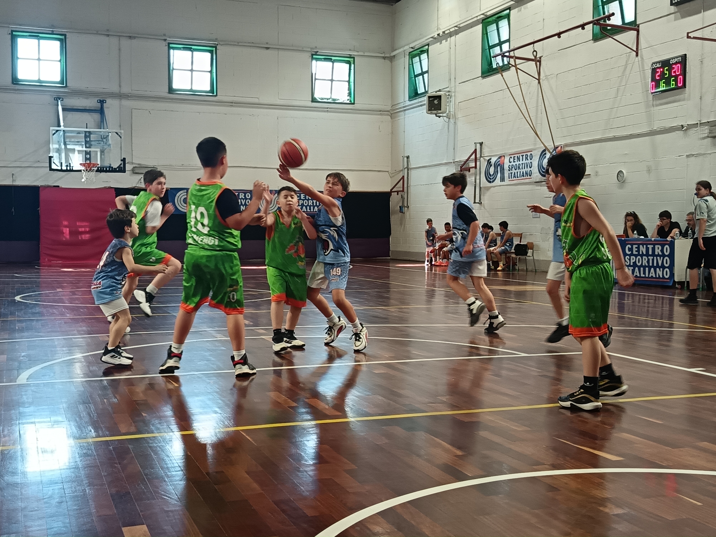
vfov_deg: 32.9
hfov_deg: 42.9
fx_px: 910
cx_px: 358
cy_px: 268
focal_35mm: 44
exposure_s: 1/100
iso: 1434
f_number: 1.75
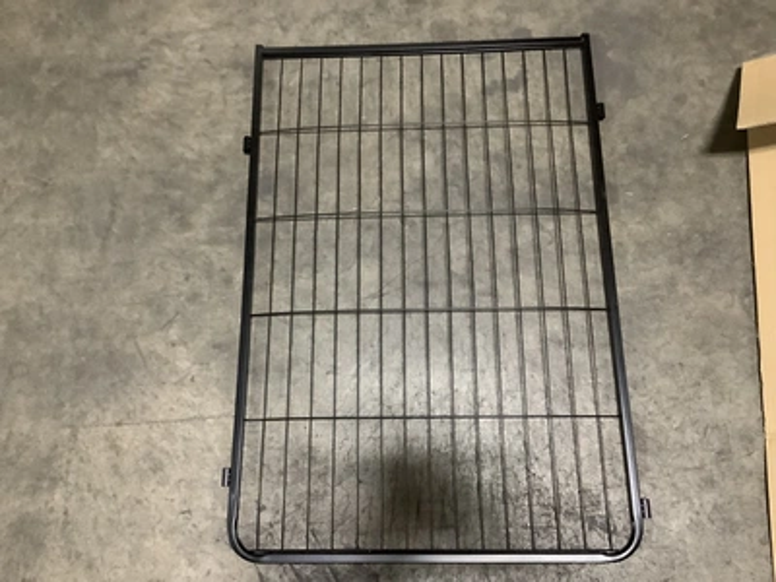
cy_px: 291
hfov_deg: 58.4
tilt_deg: -72.1
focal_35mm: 31
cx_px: 388
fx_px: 695
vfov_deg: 45.4
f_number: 2.4
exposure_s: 1/30
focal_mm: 3.3
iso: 640
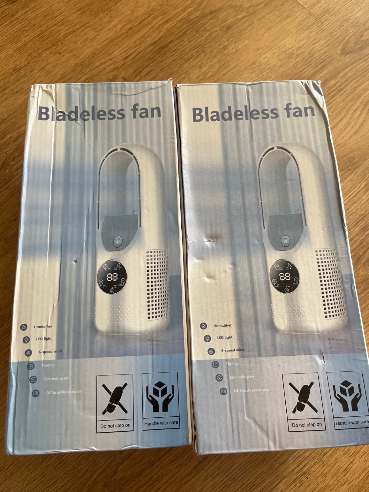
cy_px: 248
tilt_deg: -74.3
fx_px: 384
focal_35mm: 27
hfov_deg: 51.4
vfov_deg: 65.3
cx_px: 179
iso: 80
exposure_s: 1/121
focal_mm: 5.1
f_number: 1.6
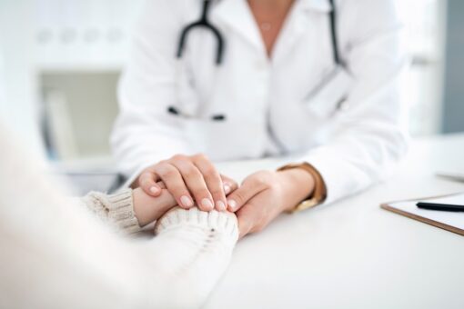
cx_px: 232
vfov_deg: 27.0
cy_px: 154
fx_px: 644
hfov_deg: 39.6
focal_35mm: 50
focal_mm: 50
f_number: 1.6
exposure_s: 1/500
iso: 200
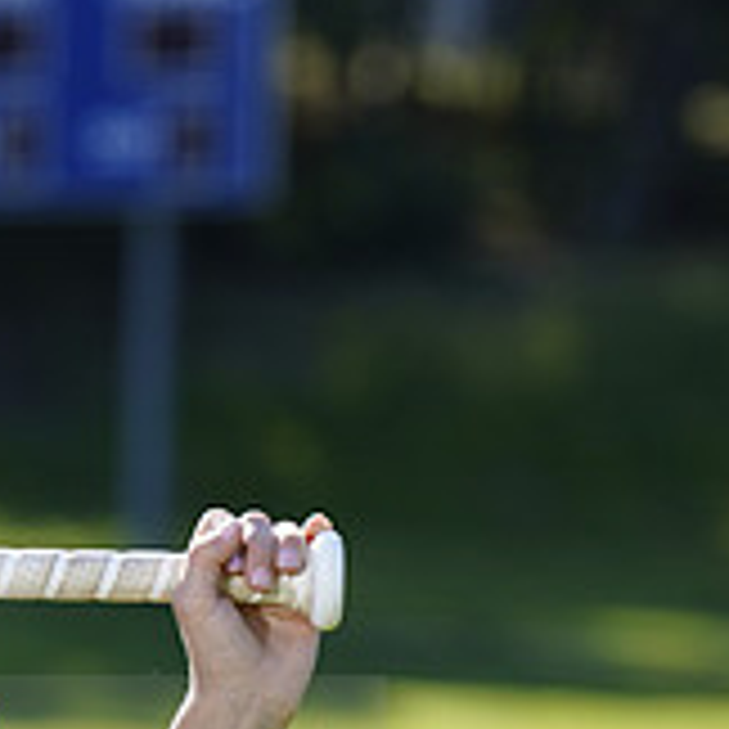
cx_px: -486
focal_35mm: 464
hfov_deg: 3.8
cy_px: 736
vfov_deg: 3.8
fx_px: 11055
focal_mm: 152
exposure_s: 1/250
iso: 100
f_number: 5
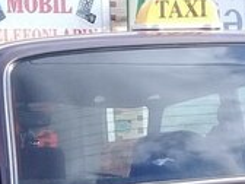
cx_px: 10
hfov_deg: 15.9
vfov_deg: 11.5
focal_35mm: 122
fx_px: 863
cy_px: 306
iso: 50
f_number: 2.2
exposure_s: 1/370
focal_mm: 3.3
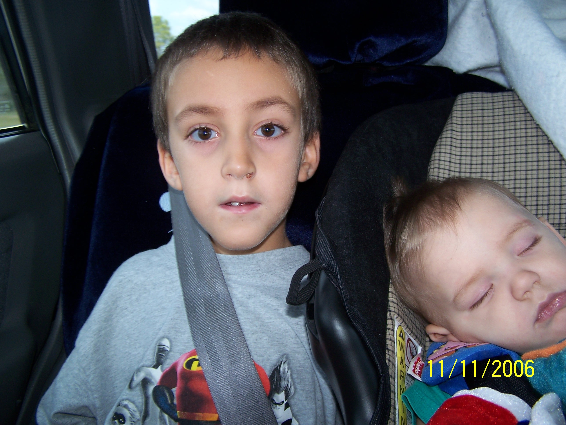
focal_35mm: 38
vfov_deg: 37.7
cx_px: 283
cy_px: 212
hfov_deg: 49.0
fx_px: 621
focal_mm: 6.3
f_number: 2.8
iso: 80
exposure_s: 1/60
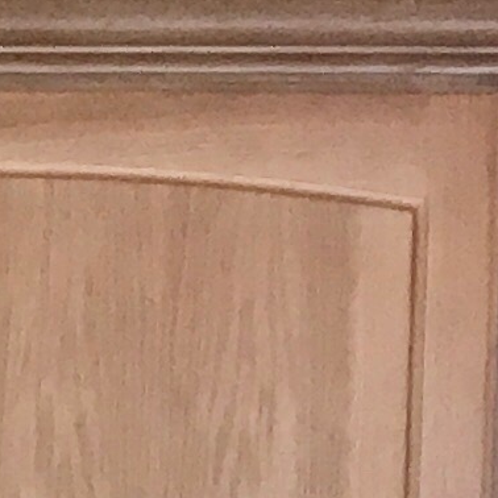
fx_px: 4297
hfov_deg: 6.6
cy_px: 1647
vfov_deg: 6.0
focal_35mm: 264
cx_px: -112
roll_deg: -0.4
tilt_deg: -8.0
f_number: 1.8
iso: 125
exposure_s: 1/30
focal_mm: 3.99
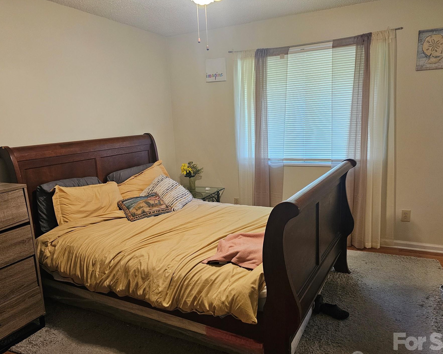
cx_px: 217
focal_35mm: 26
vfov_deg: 54.9
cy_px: 190
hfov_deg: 66.0
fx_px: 341
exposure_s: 1/120
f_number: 1.7
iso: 500
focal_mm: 6.3
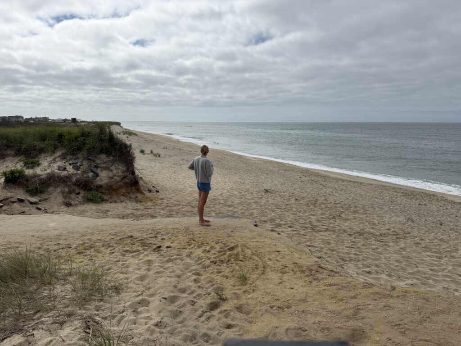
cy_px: 173
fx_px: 320
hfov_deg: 71.6
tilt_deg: -8.7
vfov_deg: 56.8
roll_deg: -0.2
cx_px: 230
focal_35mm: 24
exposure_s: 1/10309
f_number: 1.78
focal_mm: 6.76
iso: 125
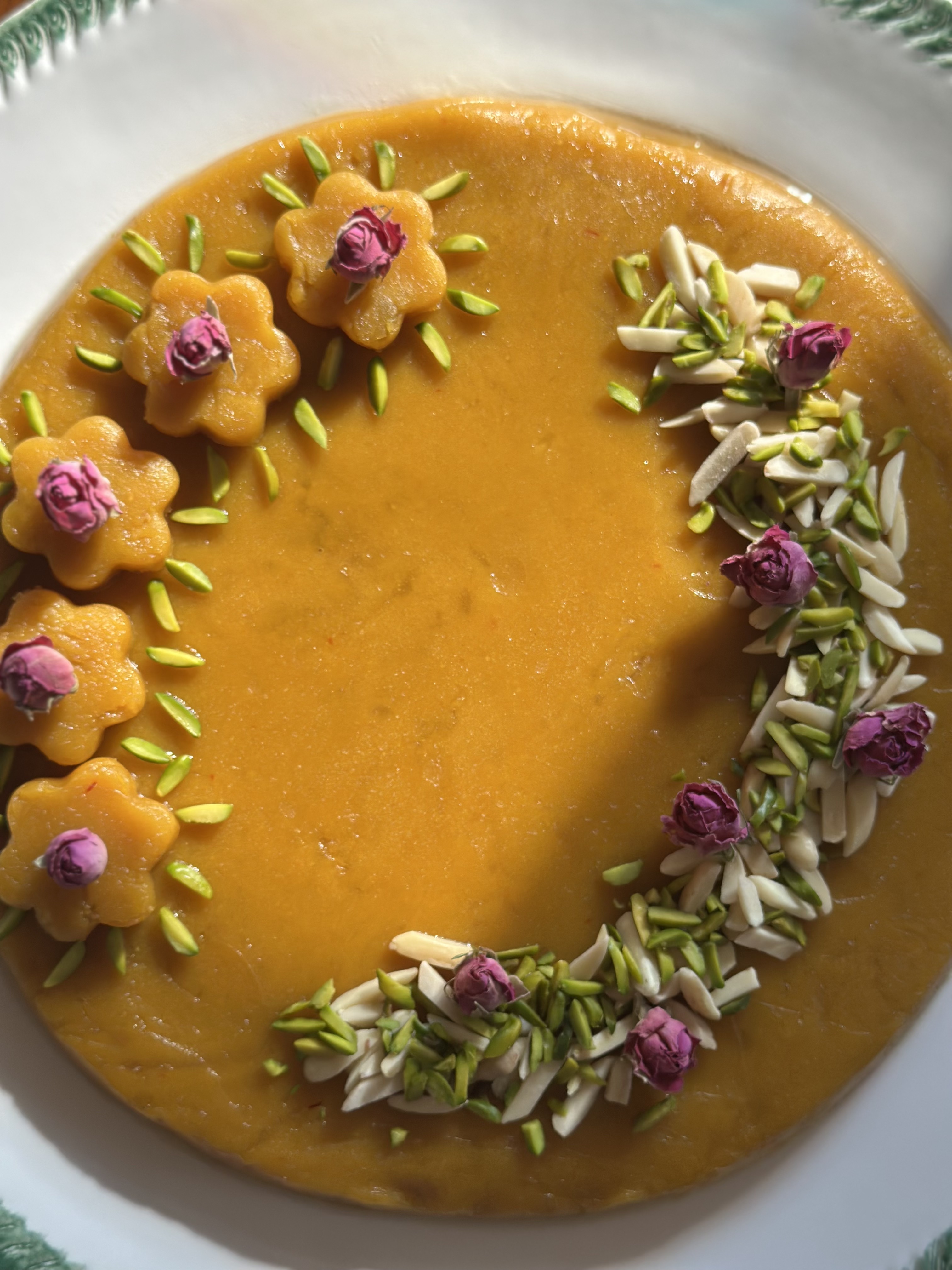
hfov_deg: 30.3
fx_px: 1760
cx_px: 476
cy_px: 635
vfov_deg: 39.7
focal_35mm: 48
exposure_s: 1/608
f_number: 1.78
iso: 80
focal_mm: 6.86
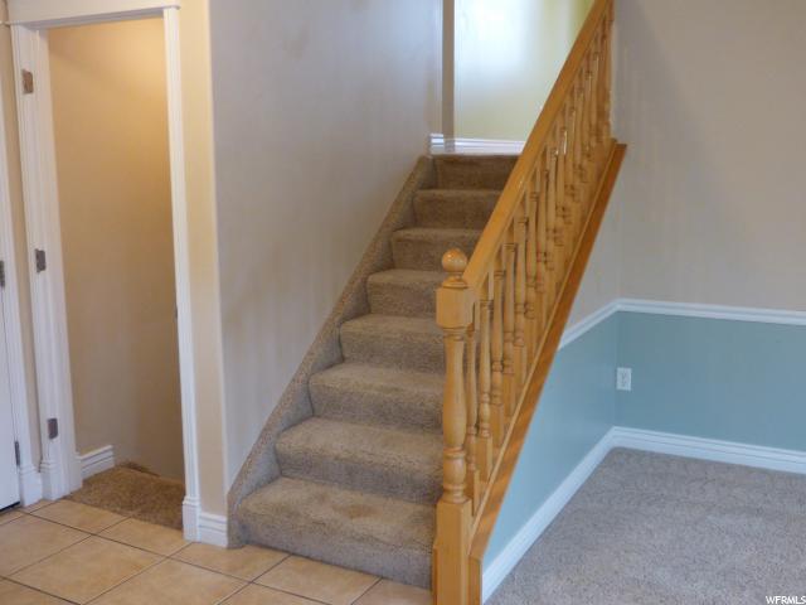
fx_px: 838
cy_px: 302
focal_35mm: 36
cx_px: 403
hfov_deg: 51.4
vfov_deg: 39.7
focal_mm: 6.18
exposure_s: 1/40
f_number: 3.4
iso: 400
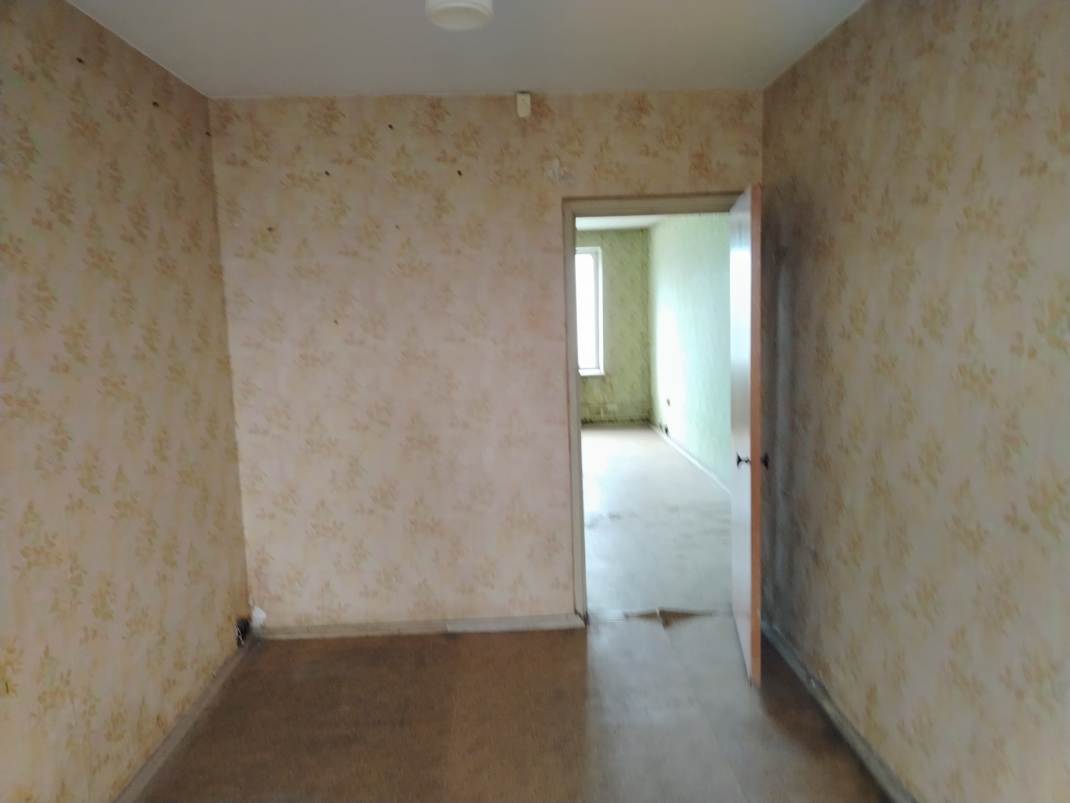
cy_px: 402
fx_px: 742
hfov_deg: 71.6
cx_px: 535
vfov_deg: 56.8
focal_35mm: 24
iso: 506
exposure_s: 1/33.3
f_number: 1.75
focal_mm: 5.25
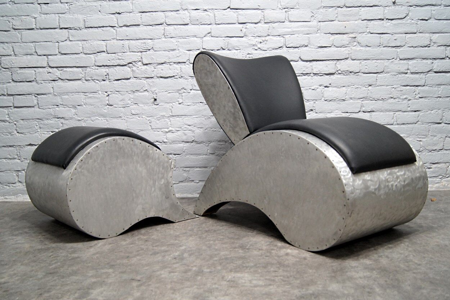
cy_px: 150
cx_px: 225
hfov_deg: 53.2
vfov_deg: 36.8
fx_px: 450
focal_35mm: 36
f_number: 4
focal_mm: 24
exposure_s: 1/40
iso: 400
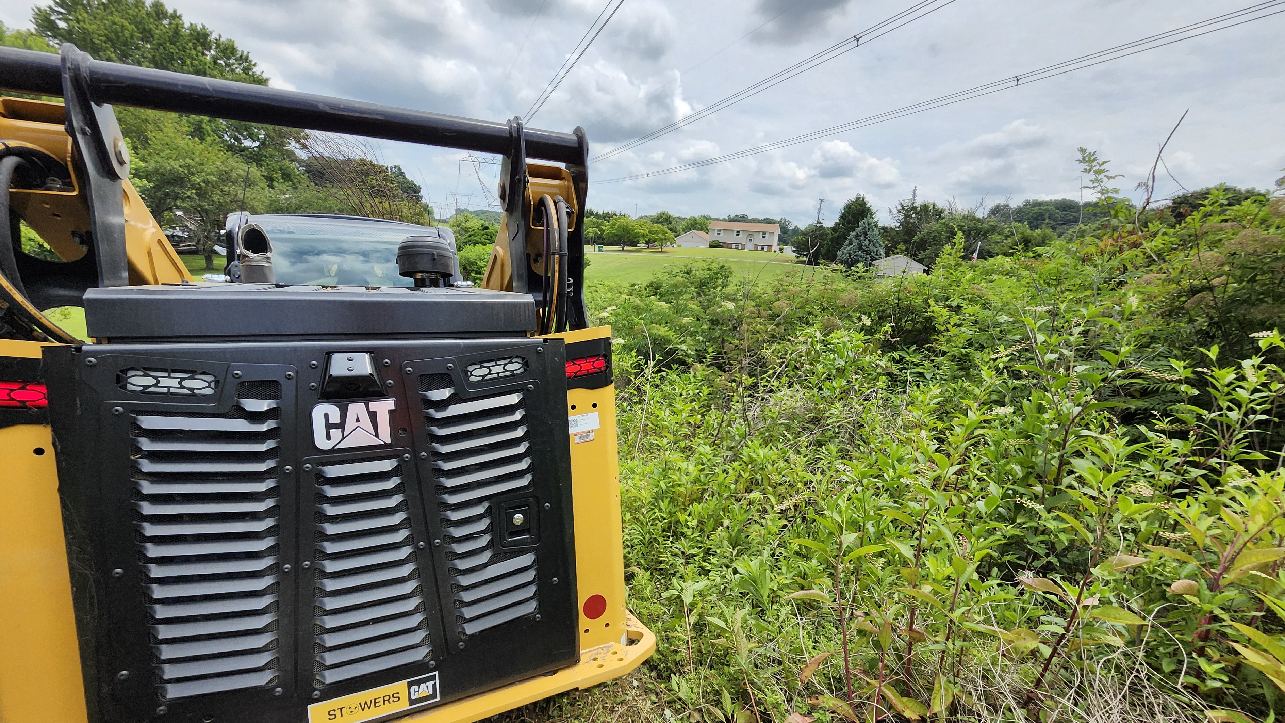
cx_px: 626
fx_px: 511
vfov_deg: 70.2
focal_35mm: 15
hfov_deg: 103.0
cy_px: 407
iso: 40
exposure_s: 1/1695
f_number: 2.2
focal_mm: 1.74
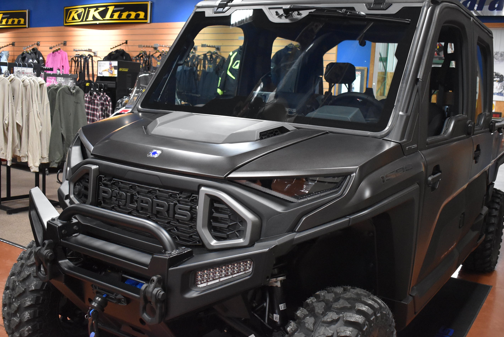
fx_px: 532
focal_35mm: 38
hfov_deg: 50.6
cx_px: 263
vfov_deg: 35.1
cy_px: 168
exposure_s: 1/125
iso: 3200
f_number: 3.8
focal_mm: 24
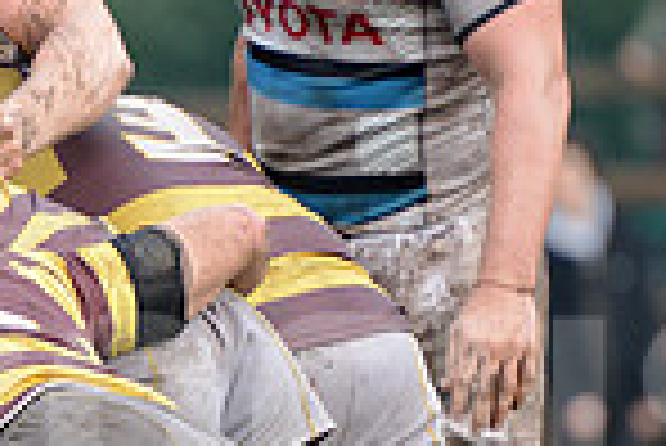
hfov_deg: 1.9
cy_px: 363
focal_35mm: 1095
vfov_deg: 1.3
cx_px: -338
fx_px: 20277
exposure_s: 1/500
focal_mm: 280
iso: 1000
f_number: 4
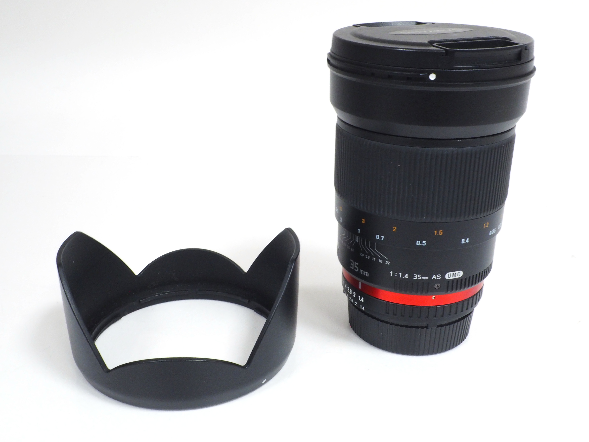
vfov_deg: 34.3
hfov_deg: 44.8
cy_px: 221
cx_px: 294
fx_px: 715
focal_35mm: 42
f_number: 20
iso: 1600
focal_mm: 21
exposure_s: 1/4
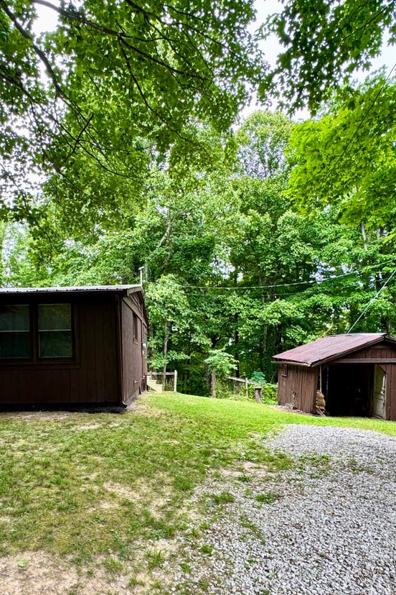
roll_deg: +1.5
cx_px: 154
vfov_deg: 72.9
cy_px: 360
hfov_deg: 52.7
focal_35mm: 24
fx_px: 396
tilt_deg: -0.2
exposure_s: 1/99
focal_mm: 2.22
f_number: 2.2
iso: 64
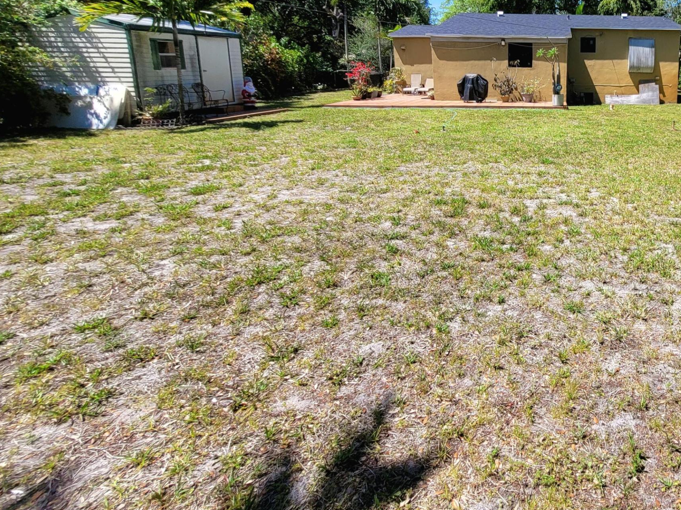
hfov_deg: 66.9
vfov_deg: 58.7
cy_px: 145
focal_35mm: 22
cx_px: 574
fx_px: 433
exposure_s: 1/1111
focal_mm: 1.74
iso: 40
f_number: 2.2
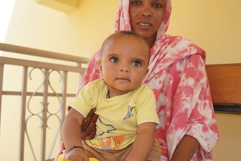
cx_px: 120
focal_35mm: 36
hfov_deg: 53.1
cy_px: 80
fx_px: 241
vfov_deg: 36.9
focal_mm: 24
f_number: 4.5
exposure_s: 1/160
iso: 100
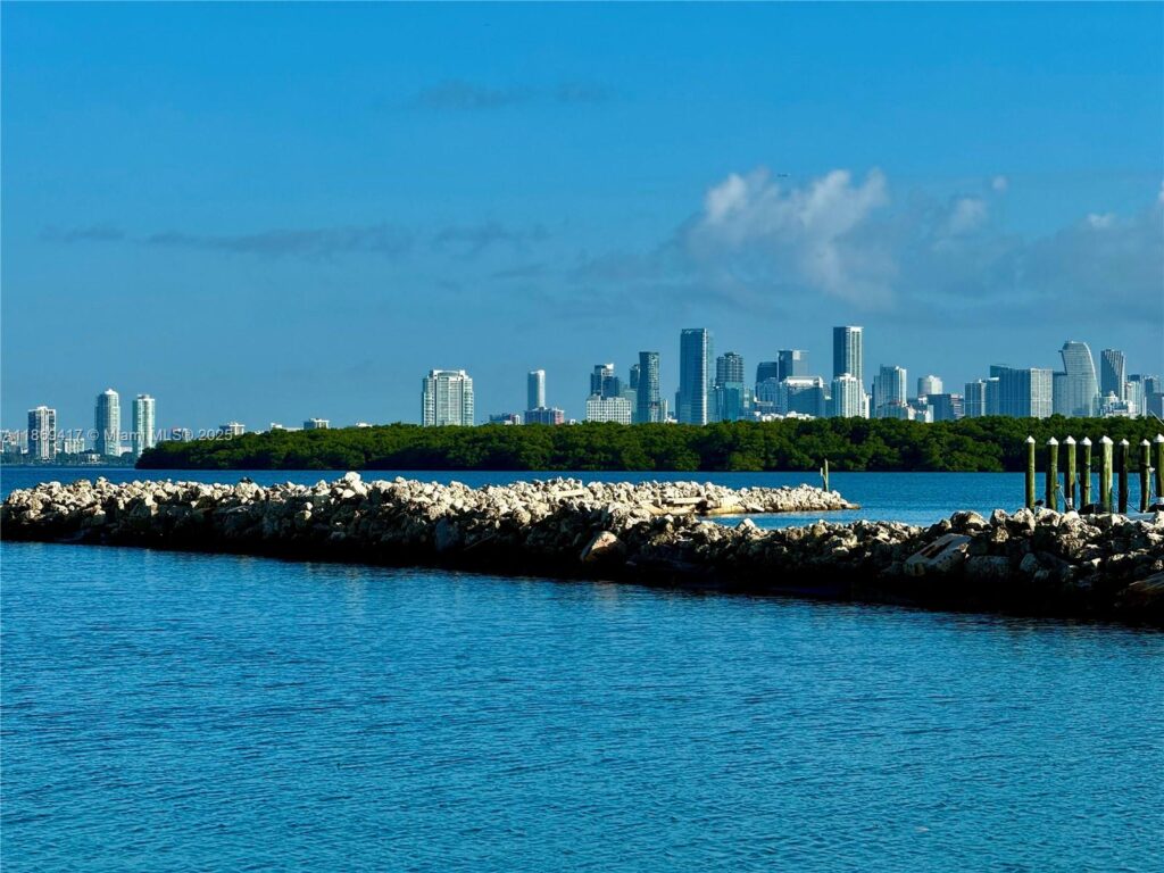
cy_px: 436
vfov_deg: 12.3
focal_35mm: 120
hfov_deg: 16.4
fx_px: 4035
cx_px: 582
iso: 50
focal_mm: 15.66
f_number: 2.8
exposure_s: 1/1546
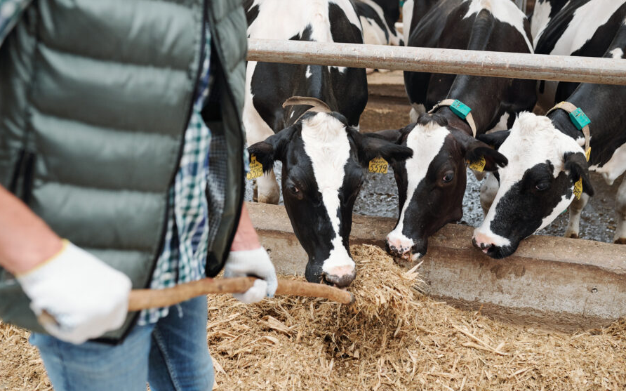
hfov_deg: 54.0
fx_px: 614
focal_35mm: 36
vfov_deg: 35.3
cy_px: 193
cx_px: 313
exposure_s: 1/200
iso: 800
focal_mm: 35
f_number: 3.2
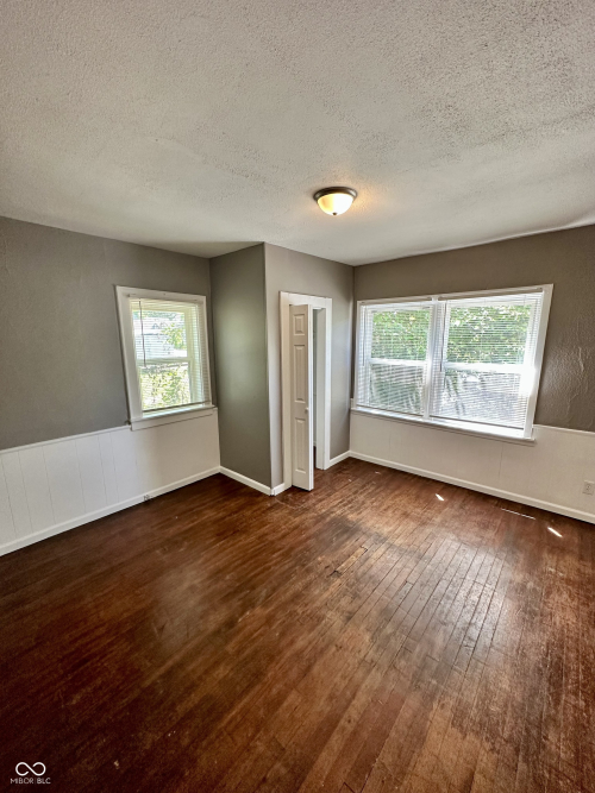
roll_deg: +0.5
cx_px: 298
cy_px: 396
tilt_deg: -11.1
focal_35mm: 14
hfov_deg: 85.7
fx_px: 321
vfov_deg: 102.1
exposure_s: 1/99
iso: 200
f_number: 2.2
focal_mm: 2.22
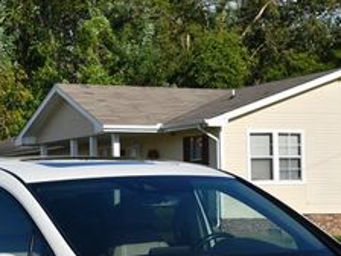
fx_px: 1625
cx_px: 206
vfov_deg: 9.0
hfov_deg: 12.0
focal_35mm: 165
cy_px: 243
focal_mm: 40
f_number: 9
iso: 100
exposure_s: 1/320
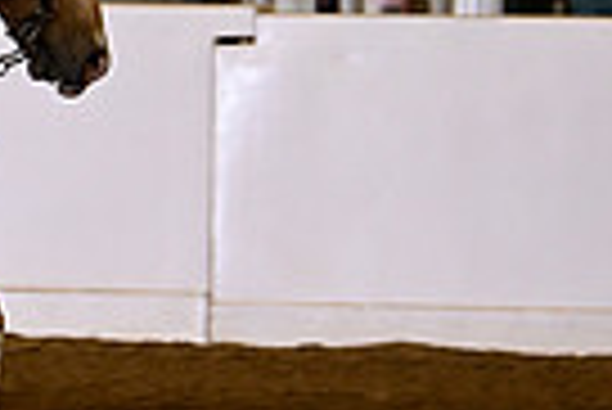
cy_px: 97
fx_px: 14533
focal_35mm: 854
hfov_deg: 2.4
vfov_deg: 1.6
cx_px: -562
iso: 2000
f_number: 4
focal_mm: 200
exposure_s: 1/200
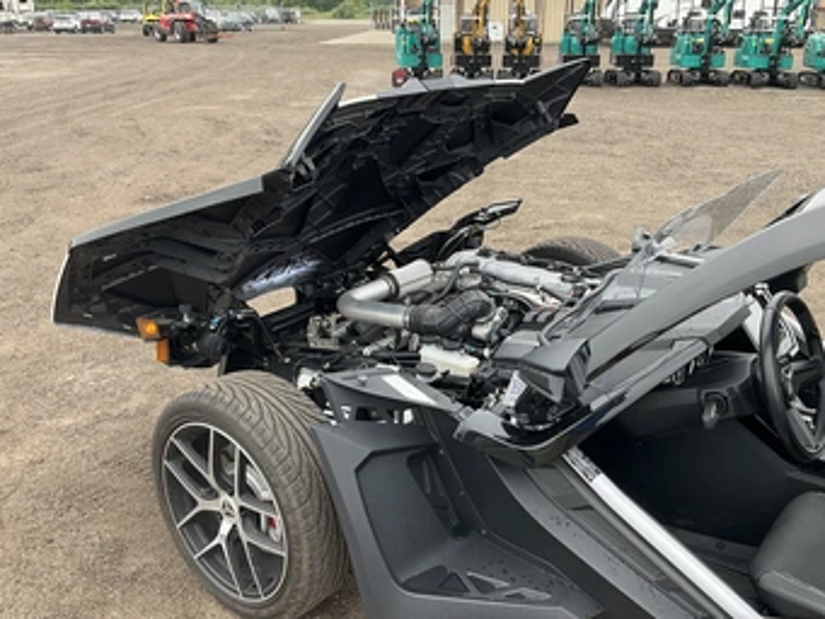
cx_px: 426
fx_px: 811
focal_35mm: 34
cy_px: 319
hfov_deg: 53.9
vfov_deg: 41.8
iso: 25
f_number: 1.8
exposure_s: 1/122
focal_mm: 3
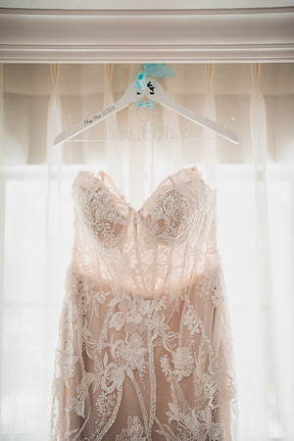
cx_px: 147
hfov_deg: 27.0
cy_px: 220
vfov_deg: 39.6
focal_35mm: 50
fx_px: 612
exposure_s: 1/250
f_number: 1.2
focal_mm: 50
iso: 400
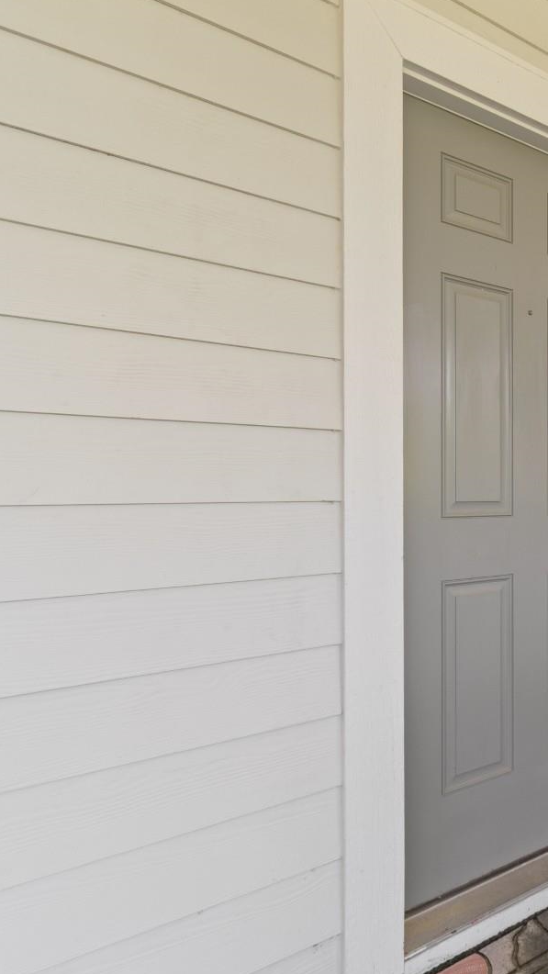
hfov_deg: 40.2
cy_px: 490
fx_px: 620
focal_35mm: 24
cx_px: 579
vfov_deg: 76.3
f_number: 4.5
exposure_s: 1/13
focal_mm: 10
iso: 100
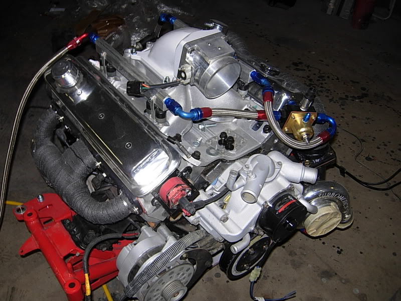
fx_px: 417
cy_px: 150
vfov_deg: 39.7
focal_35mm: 36
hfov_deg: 51.4
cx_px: 200
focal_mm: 7.5
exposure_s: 1/50.7
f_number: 2.7
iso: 56
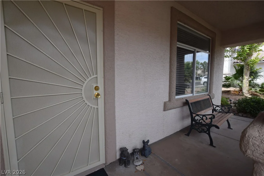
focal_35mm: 15
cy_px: 88
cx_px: 132
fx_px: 110
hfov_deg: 100.4
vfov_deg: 77.3
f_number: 8
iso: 280
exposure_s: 1/250
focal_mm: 10
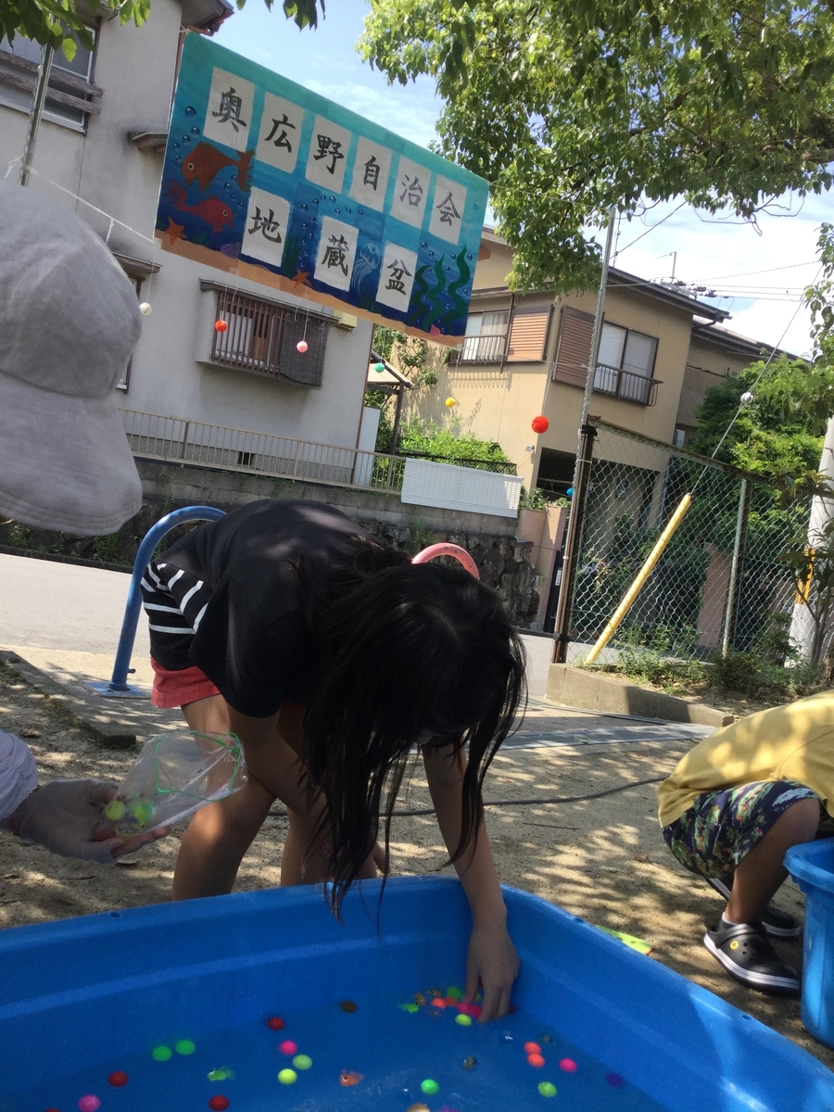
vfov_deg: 58.4
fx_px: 996
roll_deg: -7.6
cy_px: 556
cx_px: 417
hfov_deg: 45.4
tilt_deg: +0.0
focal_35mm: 31
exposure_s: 1/590
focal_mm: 3.3
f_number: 2.4
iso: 25
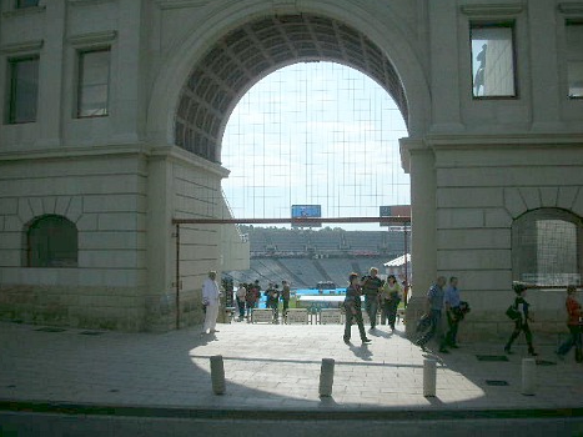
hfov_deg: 51.4
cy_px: 214
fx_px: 606
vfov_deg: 39.6
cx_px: 287
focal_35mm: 36
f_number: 8.5
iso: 50
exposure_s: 1/134
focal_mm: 5.8
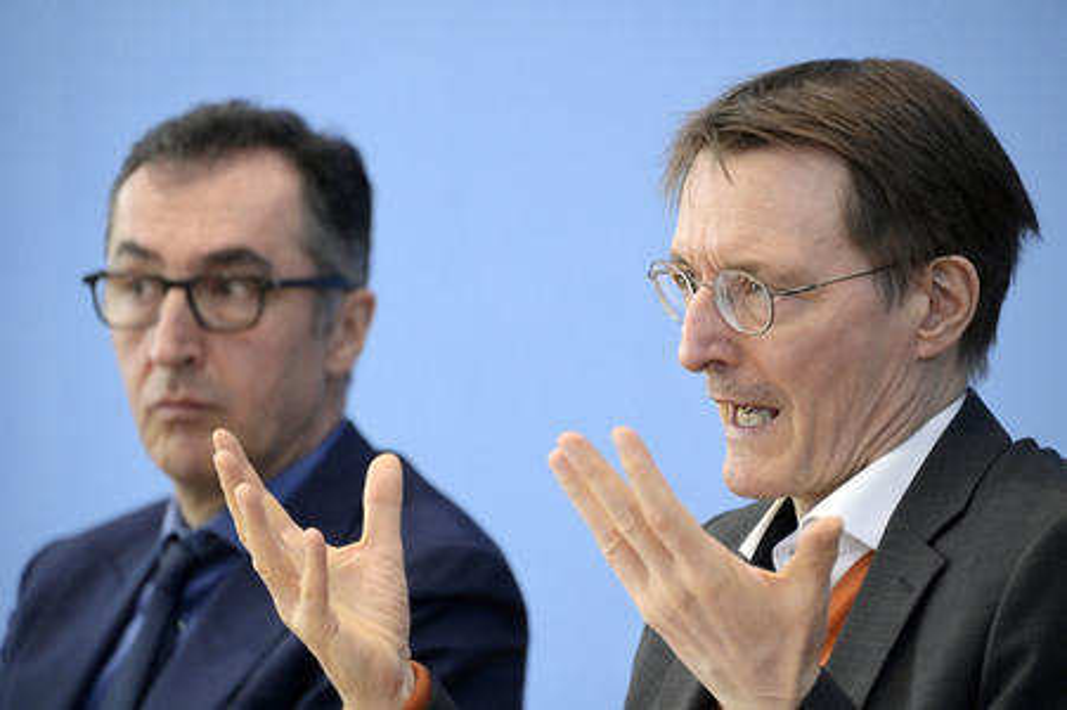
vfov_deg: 4.6
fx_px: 8885
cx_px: 534
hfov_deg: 6.9
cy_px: 355
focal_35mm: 300
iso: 3200
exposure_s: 1/800
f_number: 5.6
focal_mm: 300
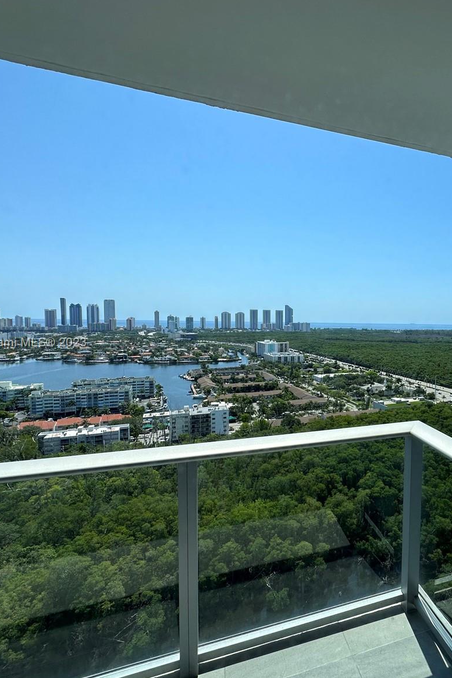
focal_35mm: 20
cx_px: 366
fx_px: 377
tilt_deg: -4.3
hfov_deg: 57.1
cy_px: 343
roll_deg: -0.7
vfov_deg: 84.0
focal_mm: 2.22
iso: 40
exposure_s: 1/558
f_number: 2.2
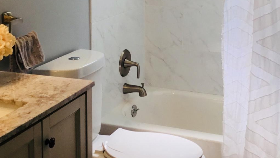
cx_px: 153
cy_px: 12
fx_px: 490
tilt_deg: -9.3
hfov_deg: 31.9
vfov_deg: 18.0
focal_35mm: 66
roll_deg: +0.5
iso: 32
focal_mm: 3.3
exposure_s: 1/60
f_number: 2.4
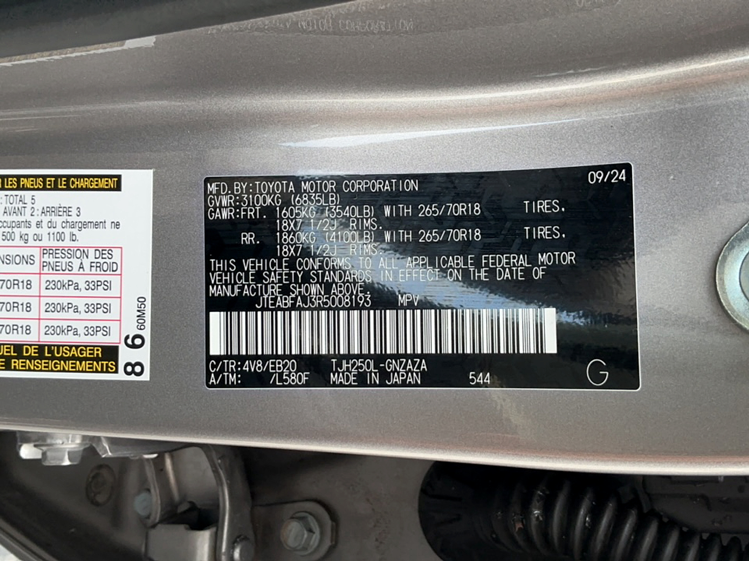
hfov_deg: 60.0
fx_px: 649
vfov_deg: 46.8
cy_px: 280
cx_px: 374
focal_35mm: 30
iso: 32
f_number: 1.8
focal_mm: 3
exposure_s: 1/120
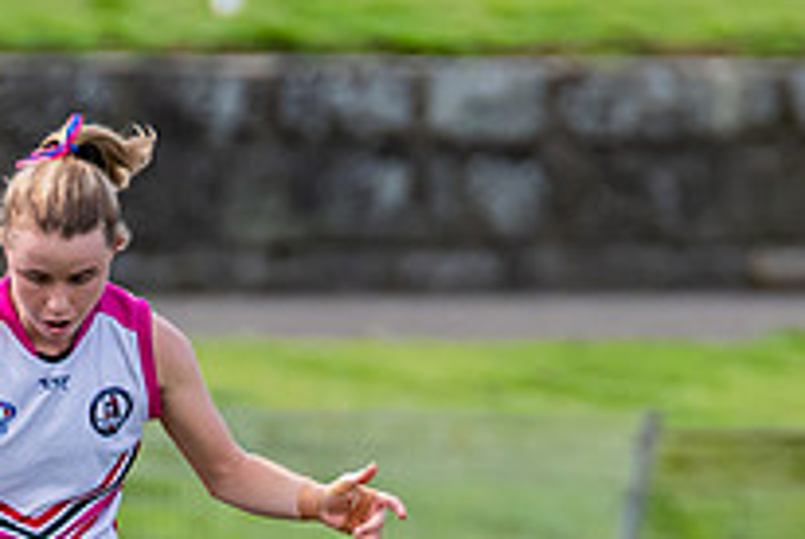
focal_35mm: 1866
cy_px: 671
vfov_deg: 0.7
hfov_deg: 1.1
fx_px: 41785
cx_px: 128
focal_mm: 420
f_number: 5
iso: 800
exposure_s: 1/1600
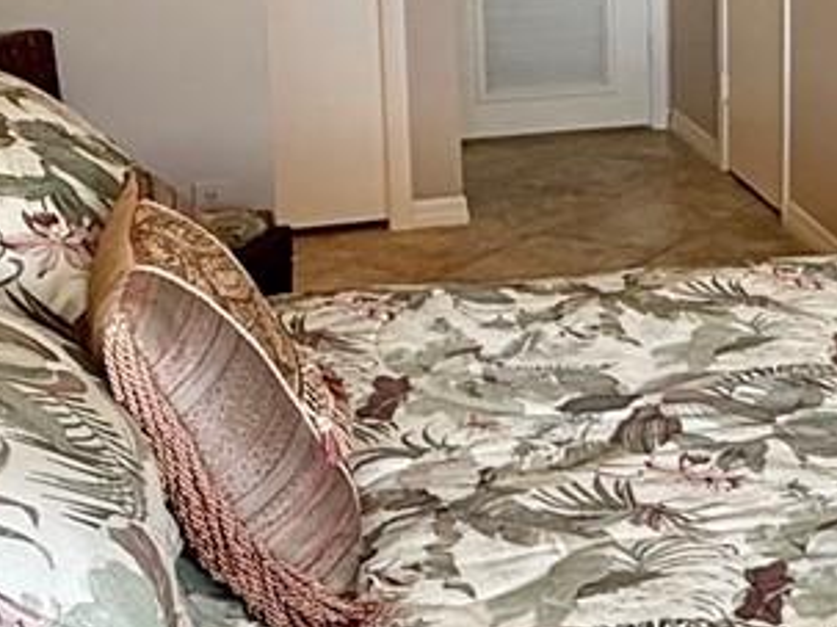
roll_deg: -1.8
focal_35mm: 74
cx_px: 1041
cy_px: 50
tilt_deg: -10.7
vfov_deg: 19.5
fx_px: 1789
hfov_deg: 23.7
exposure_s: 1/120
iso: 160
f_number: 2.2
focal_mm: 2.22
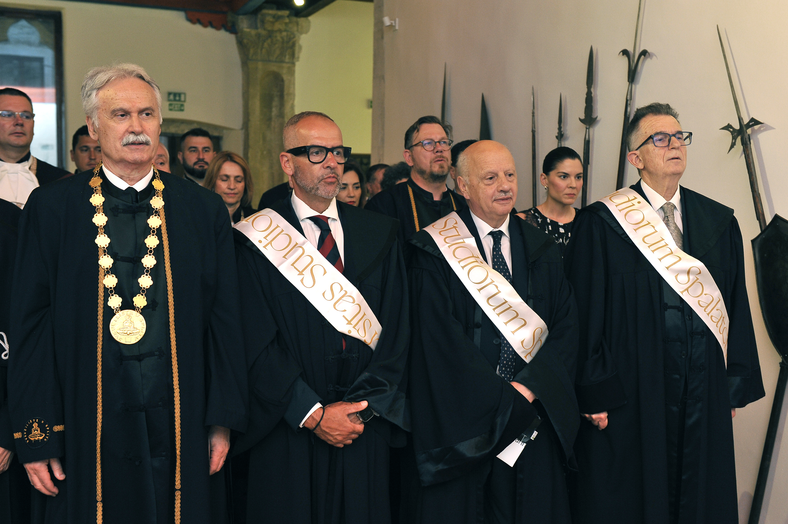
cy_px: 262
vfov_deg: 28.0
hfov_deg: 41.1
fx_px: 1050
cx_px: 394
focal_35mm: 48
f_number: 5.6
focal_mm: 48
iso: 1600
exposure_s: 1/125
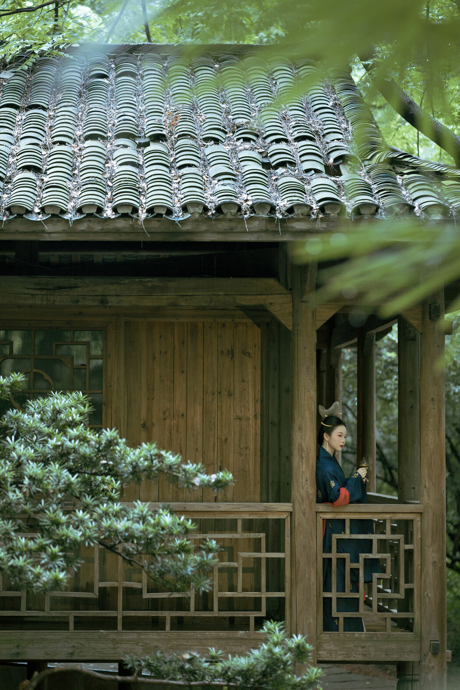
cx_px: 230
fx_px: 1629
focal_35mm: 85
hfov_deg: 16.1
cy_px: 345
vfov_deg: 23.9
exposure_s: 1/200
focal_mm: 85
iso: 640
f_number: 1.8
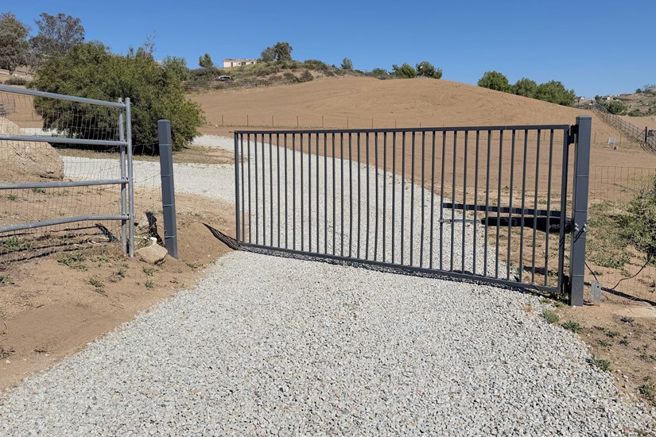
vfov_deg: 42.3
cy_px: 195
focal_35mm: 31
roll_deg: +0.8
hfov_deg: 60.3
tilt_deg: -6.3
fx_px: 565
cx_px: 344
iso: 80
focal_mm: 6.76
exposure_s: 1/9091
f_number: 1.78
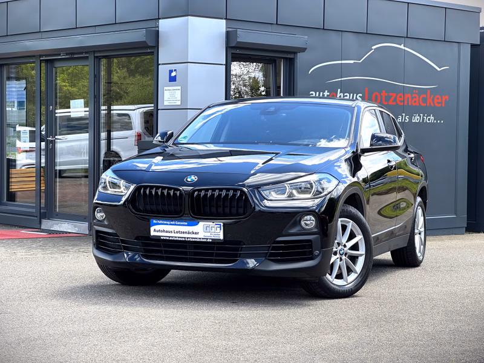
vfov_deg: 19.1
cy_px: 182
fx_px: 1077
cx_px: 242
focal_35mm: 77
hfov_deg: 25.3
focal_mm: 9
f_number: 2.8
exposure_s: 1/161
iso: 32
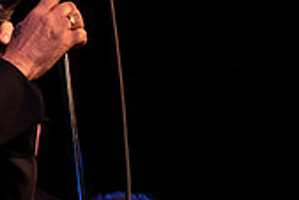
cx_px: -287
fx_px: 1039
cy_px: 115
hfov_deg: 14.0
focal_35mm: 125
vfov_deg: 11.0
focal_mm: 24
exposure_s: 1/250
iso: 2000
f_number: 3.2
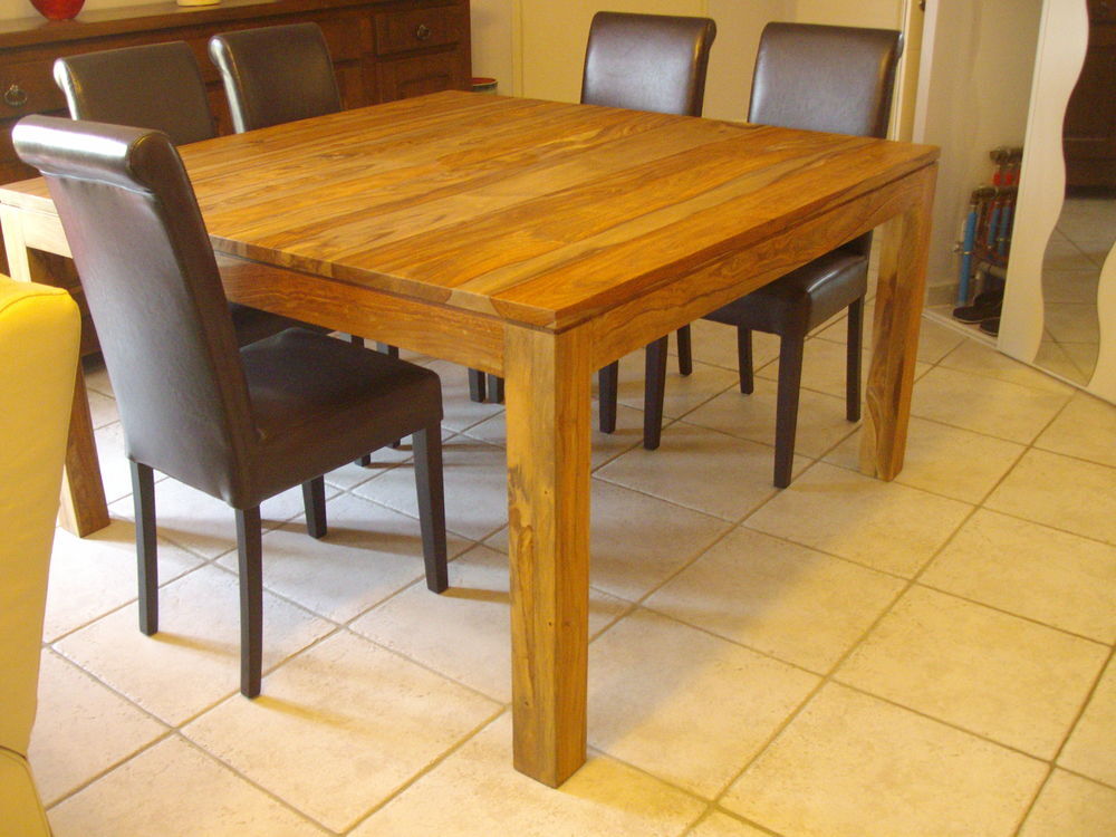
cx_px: 558
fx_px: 1161
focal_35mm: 36
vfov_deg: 39.7
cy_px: 418
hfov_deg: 51.4
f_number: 2.7
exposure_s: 1/15
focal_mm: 6
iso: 320
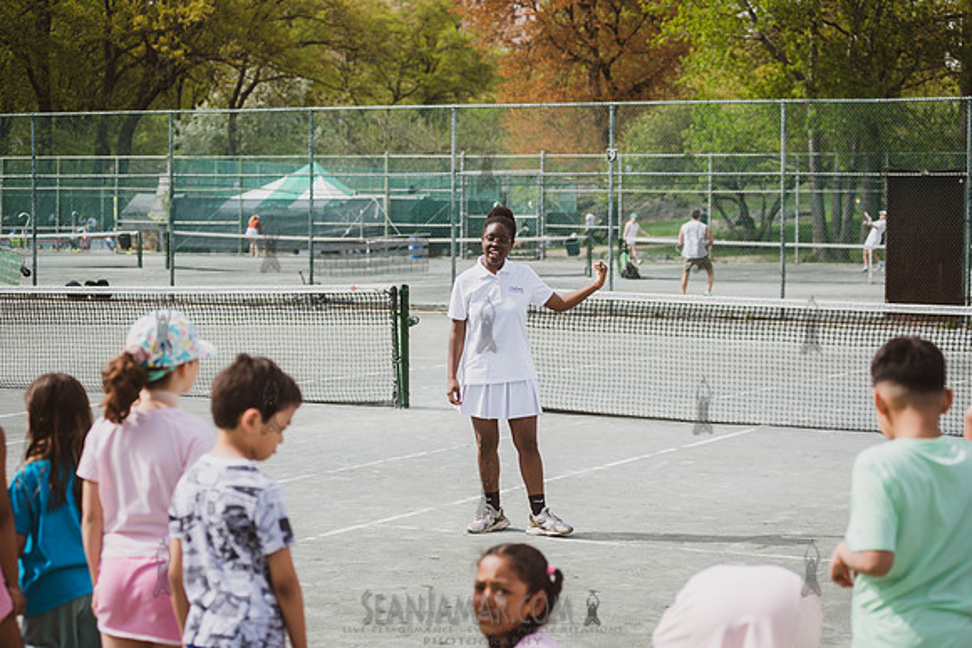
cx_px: 486
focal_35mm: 80
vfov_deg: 17.1
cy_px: 324
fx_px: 2160
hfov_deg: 25.4
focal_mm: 80
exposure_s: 1/800
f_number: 4
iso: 100
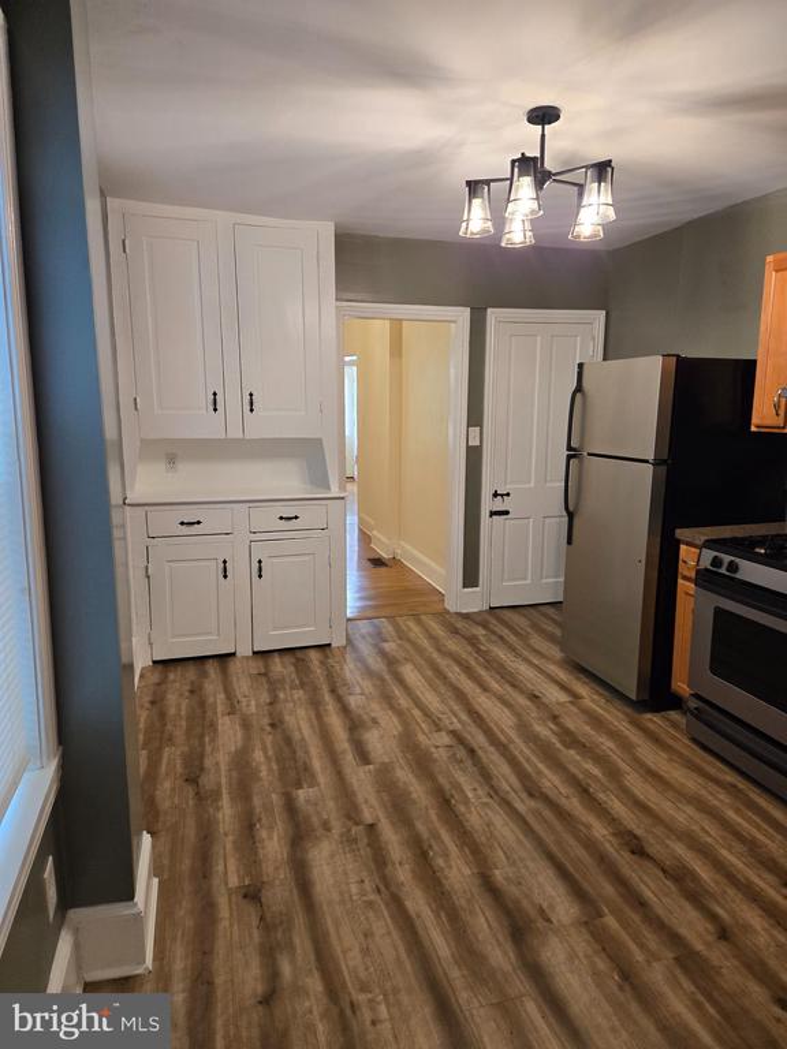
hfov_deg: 58.9
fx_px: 697
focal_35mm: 23
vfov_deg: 73.9
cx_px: 394
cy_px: 524
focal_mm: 5.4
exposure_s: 1/120
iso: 250
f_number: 1.8
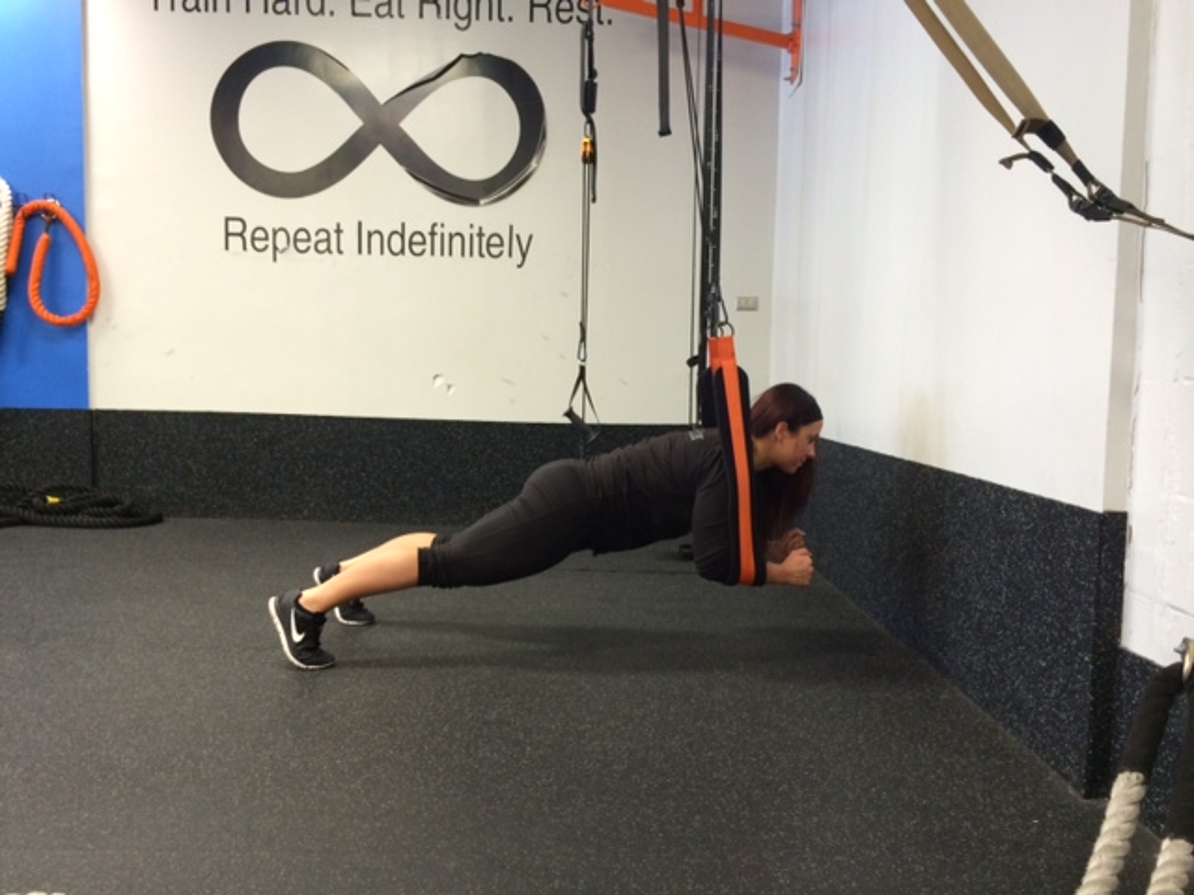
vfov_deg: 46.8
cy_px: 448
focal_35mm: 30
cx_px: 597
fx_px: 1035
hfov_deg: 60.0
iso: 160
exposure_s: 1/30
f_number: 2.2
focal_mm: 4.12
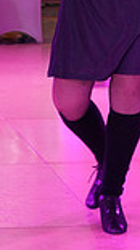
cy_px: -81
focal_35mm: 224
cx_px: 41
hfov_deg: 5.4
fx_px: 1481
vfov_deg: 9.4
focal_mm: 57
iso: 2500
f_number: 5.6
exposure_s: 1/250
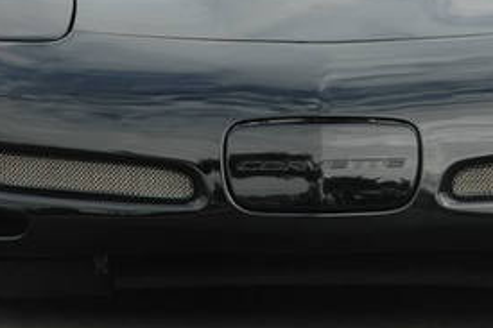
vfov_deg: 5.6
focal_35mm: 244
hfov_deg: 8.4
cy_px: 26
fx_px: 3339
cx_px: 307
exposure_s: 1/250
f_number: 8
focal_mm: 70
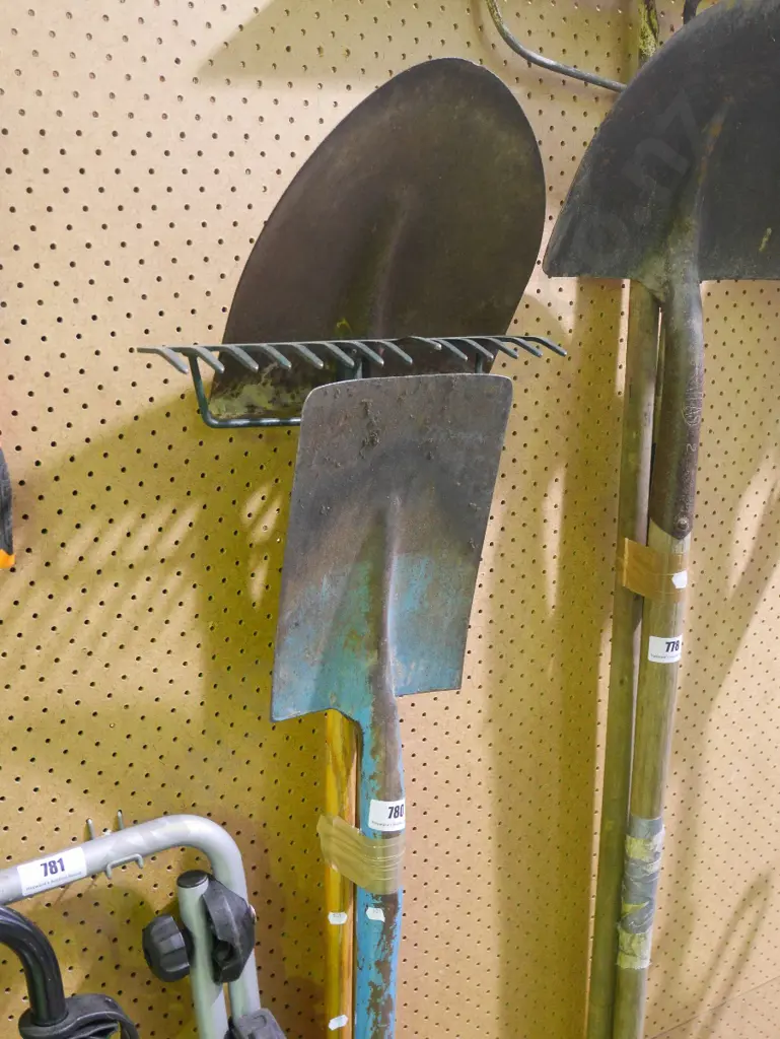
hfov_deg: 37.8
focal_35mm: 38
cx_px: 390
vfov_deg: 49.0
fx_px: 1141
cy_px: 520
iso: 3200
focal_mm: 19
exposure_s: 1/25
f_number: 4.3
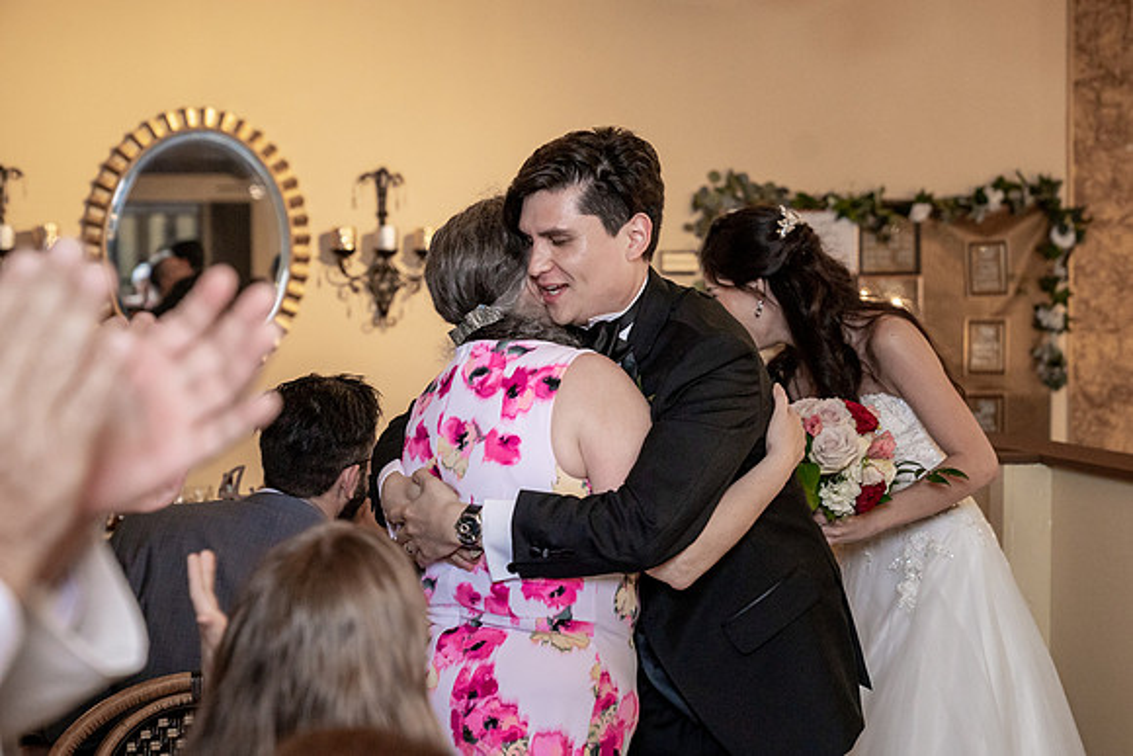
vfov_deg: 16.7
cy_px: 387
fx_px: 2577
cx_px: 634
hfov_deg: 24.8
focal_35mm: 82
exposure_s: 1/200
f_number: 4
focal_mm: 70
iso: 2000
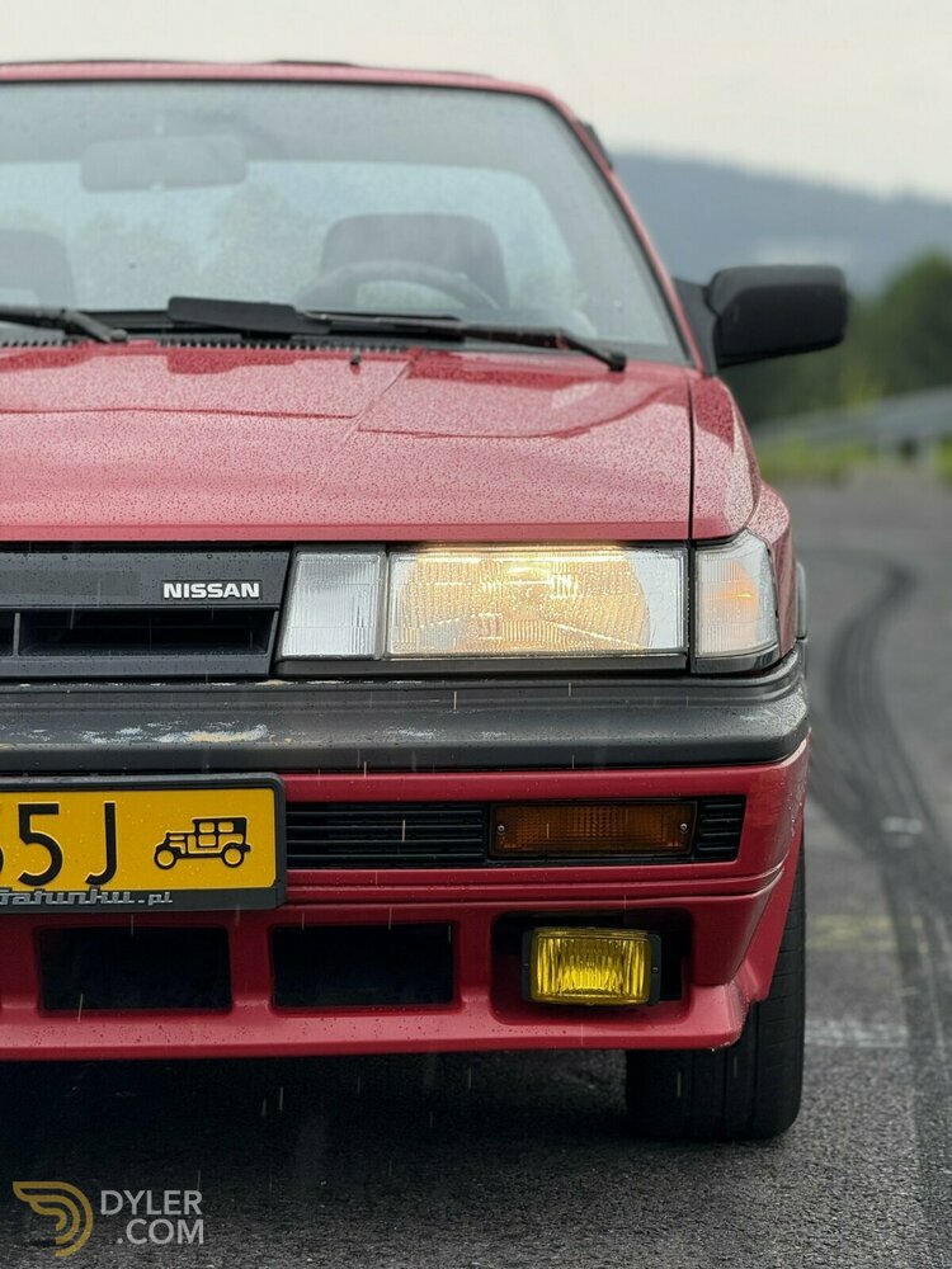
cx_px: 476
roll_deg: -0.5
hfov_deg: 12.3
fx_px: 4400
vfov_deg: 16.4
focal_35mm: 120
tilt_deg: -3.5
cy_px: 634
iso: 64
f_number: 2.8
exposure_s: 1/258
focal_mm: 15.66
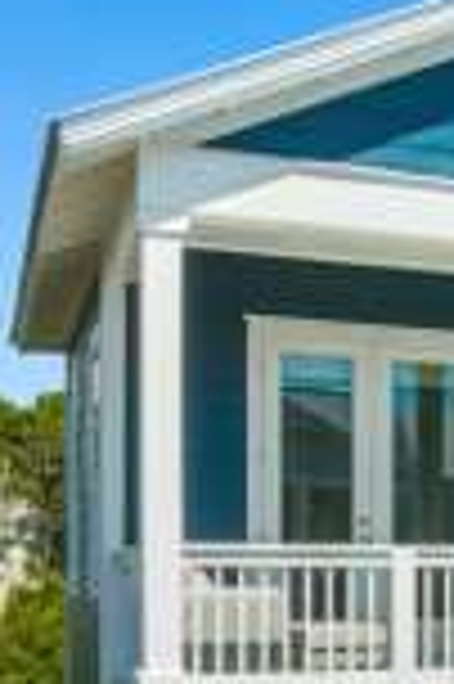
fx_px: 1498
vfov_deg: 25.1
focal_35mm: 79
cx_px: 854
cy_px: 592
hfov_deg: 14.7
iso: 100
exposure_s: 1/500
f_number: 5
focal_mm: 12.29
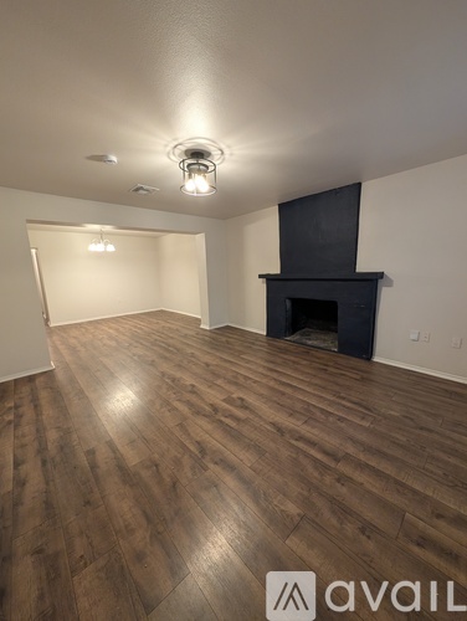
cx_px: 234
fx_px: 215
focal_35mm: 12
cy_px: 310
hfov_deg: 94.6
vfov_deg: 110.5
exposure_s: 1/60
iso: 207
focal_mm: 2.02
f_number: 1.7
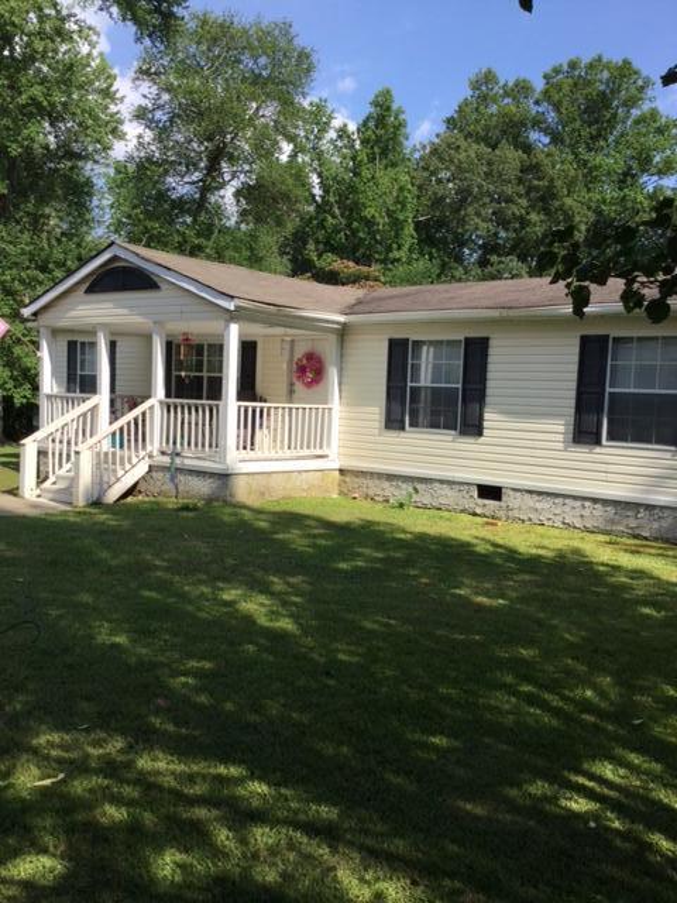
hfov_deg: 45.4
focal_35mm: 31
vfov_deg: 58.4
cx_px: 338
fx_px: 808
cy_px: 452
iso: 25
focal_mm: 3.3
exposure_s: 1/959
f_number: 2.4
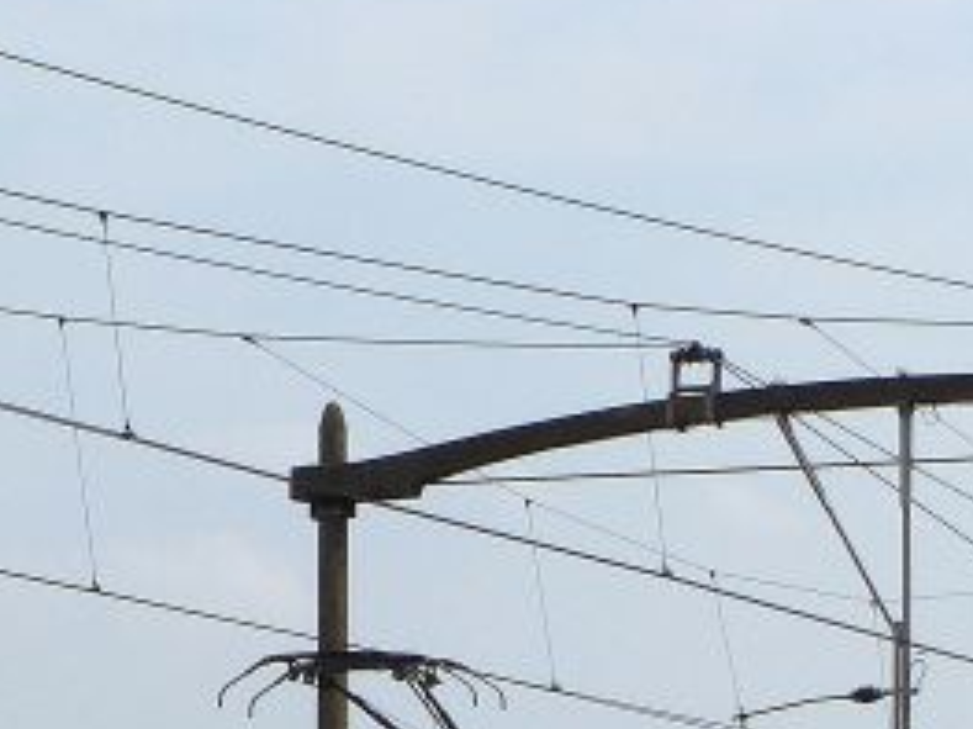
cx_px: 374
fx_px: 6659
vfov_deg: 6.2
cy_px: 1077
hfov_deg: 8.4
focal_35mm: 237
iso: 100
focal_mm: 9.4
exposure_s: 1/1600
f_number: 4
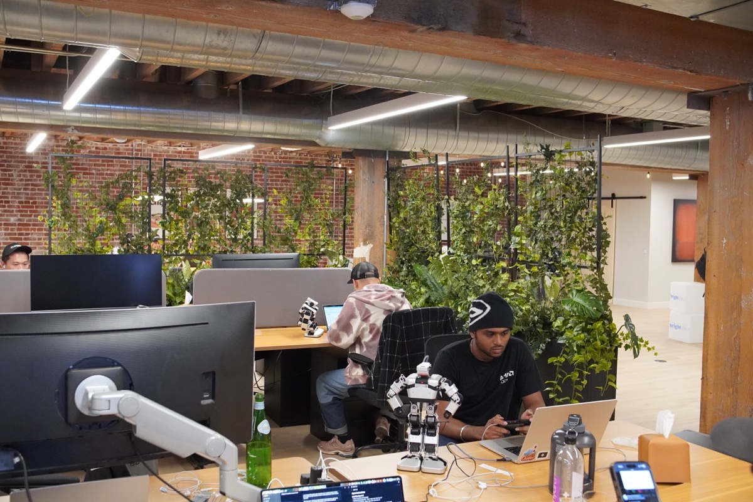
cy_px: 251
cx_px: 376
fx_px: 722
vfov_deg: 38.4
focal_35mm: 34
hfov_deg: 55.1
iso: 5000
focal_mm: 23
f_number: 4
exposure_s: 1/160
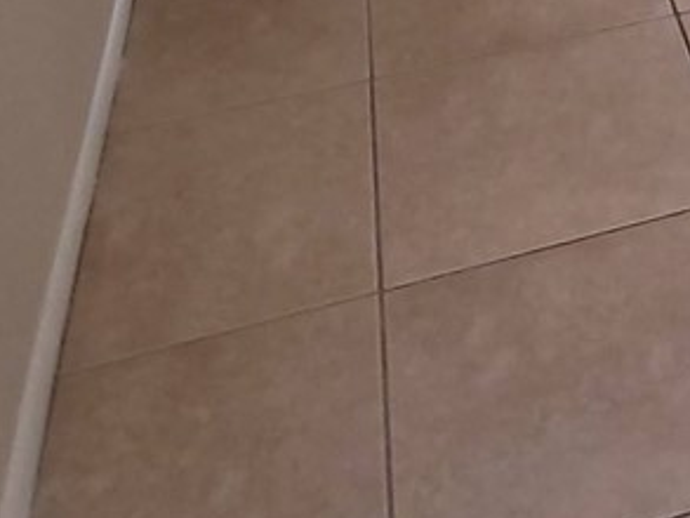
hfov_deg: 22.0
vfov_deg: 15.7
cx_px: 1074
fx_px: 1416
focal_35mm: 71
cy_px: -563
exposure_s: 1/60
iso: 250
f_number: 2.2
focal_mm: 2.2
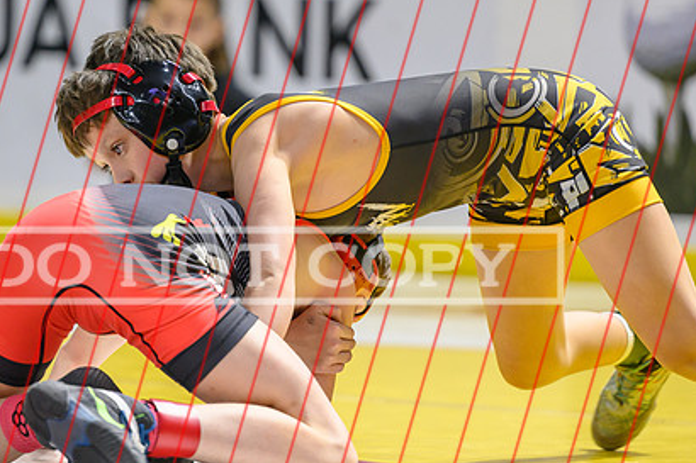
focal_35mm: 361
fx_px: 6976
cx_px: 241
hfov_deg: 5.7
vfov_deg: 3.8
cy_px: 186
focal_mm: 190
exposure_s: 1/640
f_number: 2.8
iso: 2000
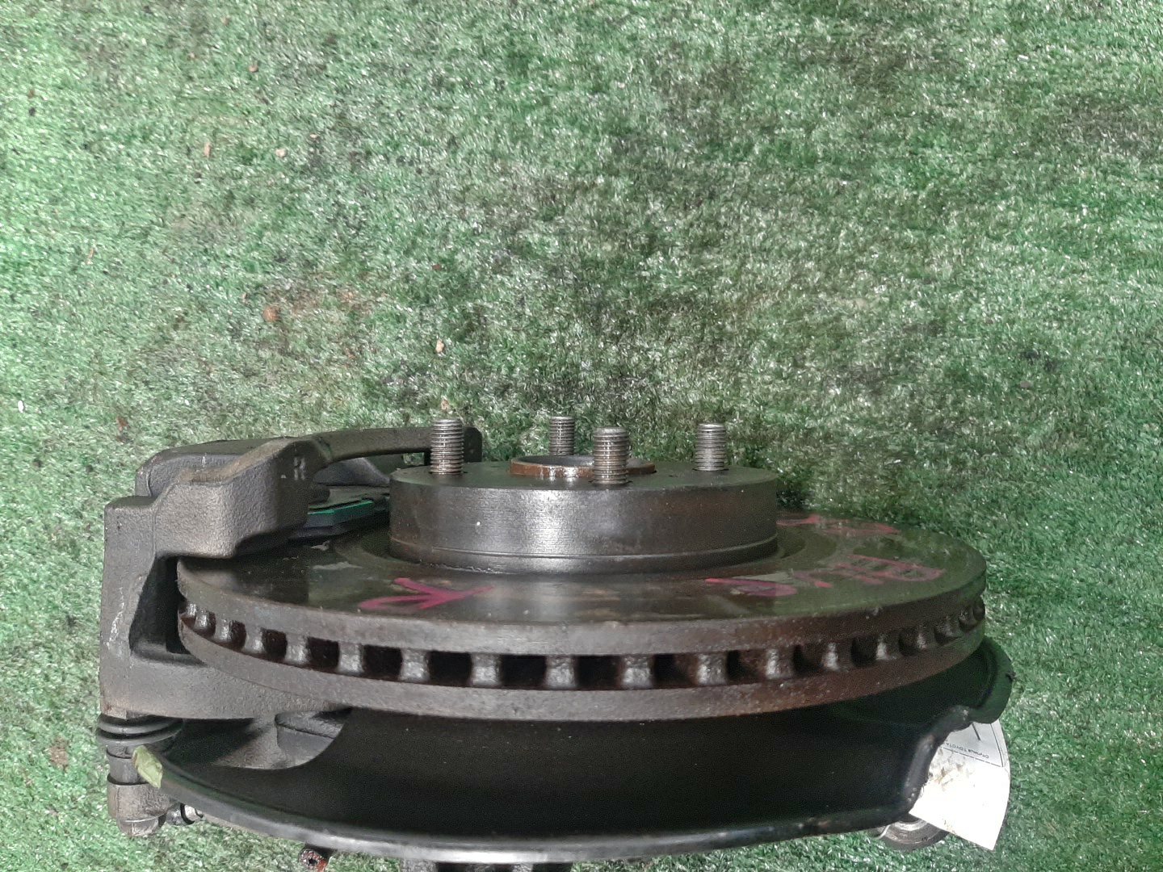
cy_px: 436
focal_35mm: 26
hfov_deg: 67.3
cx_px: 582
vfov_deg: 53.1
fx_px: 874
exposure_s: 1/25
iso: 243
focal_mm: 3.93
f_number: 1.7
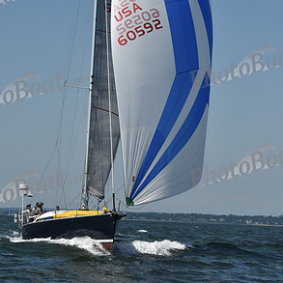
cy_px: 29
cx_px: 140
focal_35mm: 138
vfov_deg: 12.6
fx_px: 1276
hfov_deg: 12.7
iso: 250
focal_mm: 82
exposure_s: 1/1250
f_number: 10
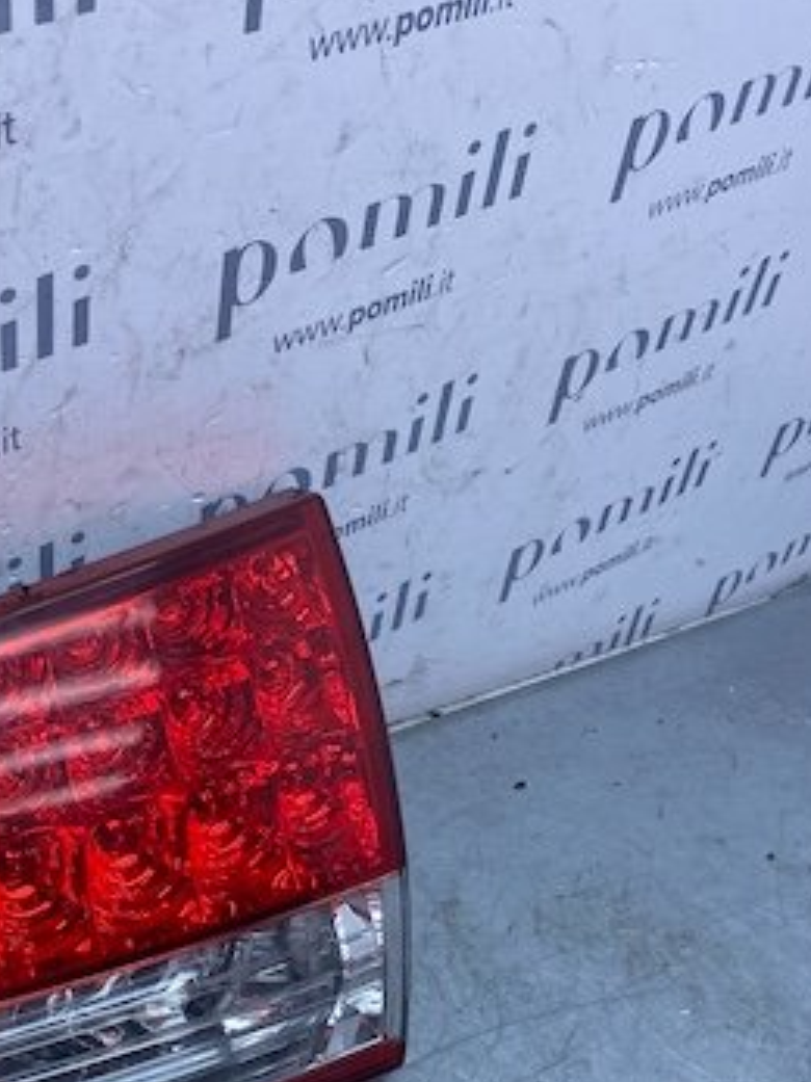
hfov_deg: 29.2
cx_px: 106
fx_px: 1500
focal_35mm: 48
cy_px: 876
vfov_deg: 38.1
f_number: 1.8
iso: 32
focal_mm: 4.25
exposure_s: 1/981
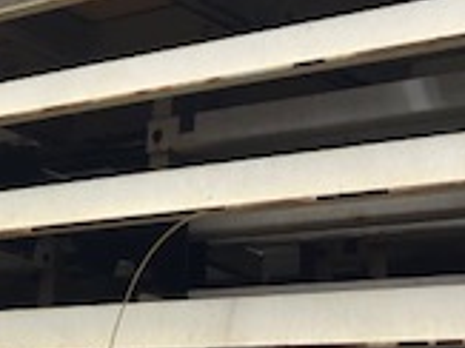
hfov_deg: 17.0
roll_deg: -6.6
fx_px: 1530
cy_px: -6
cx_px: 37
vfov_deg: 12.8
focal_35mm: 114
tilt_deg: +22.9
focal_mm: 3.99
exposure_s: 1/210
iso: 20
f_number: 1.8
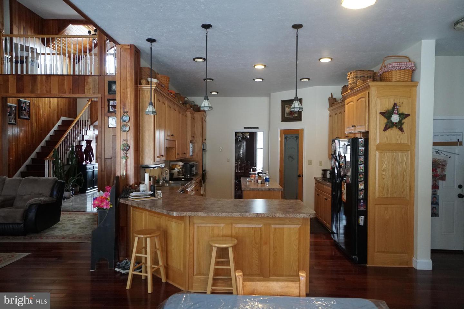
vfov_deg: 53.1
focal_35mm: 24
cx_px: 232
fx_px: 309
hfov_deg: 73.7
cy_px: 154
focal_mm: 16
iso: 1600
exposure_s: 1/160
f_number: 4
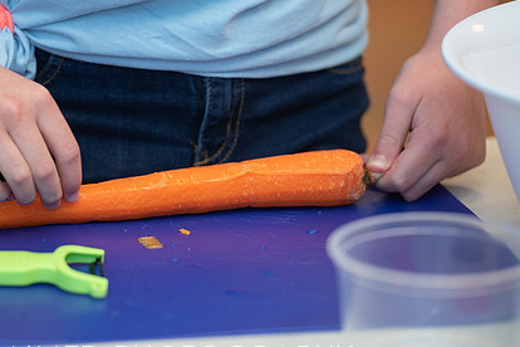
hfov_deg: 7.4
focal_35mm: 280
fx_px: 4044
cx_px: 180
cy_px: 138
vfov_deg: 4.9
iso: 640
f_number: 2.8
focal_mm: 200
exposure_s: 1/200
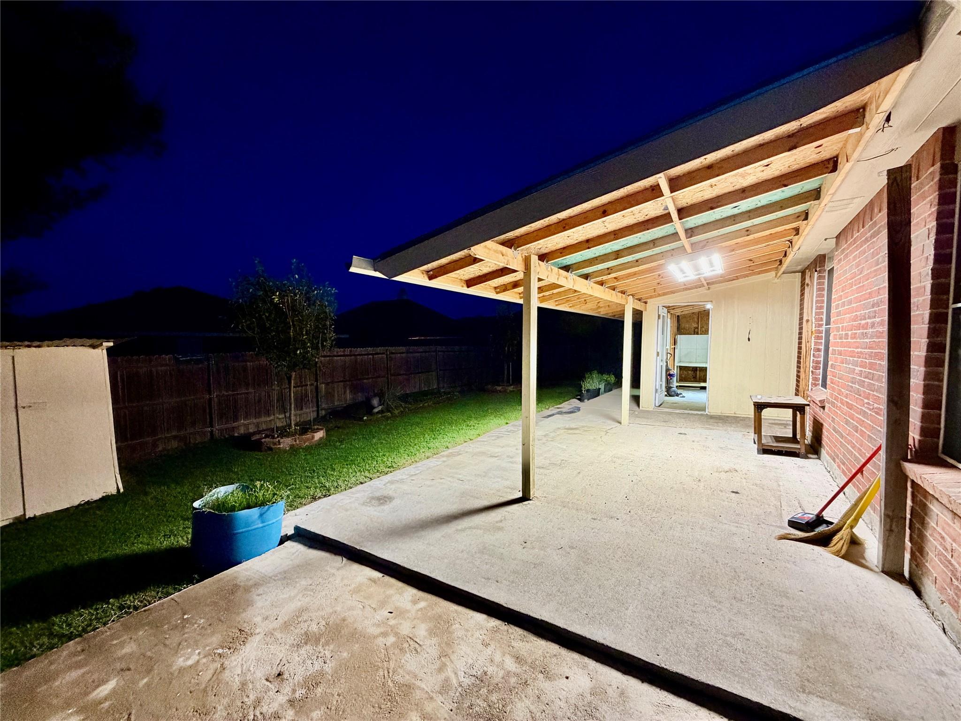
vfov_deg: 85.7
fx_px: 389
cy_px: 360
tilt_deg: -3.4
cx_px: 480
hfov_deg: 102.1
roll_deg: -0.1
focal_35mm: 14
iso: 400
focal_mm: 2.22
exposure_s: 1/60
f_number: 2.2
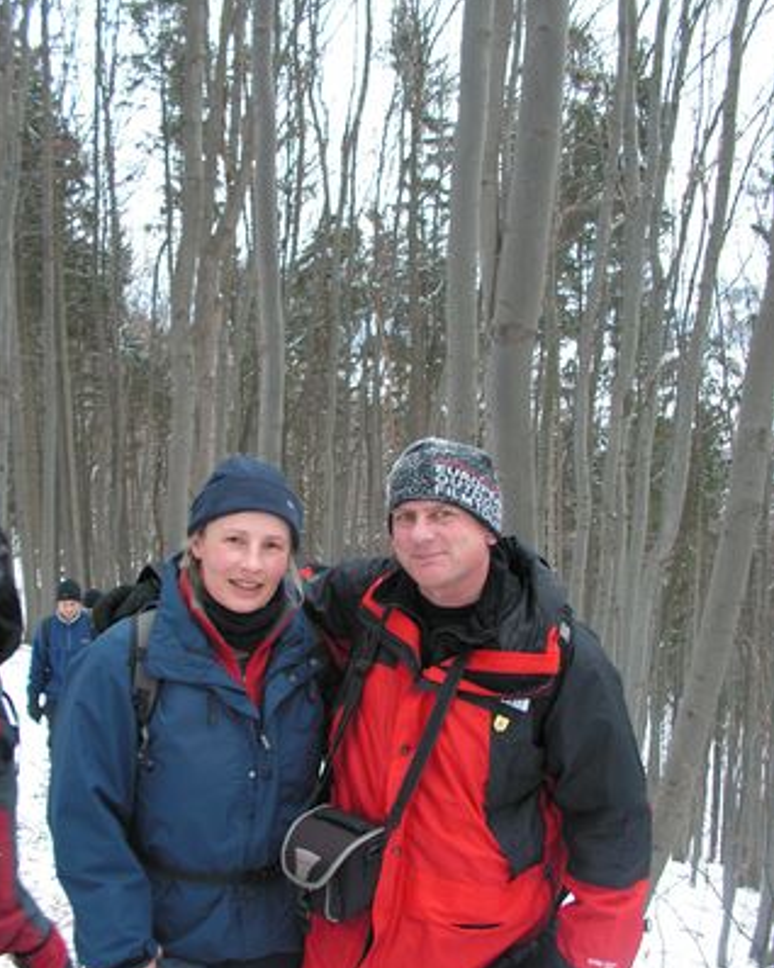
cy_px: 533
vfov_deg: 43.8
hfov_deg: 35.6
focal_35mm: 42
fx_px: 1204
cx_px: 365
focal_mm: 6.4
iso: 64
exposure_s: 1/40
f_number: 3.2
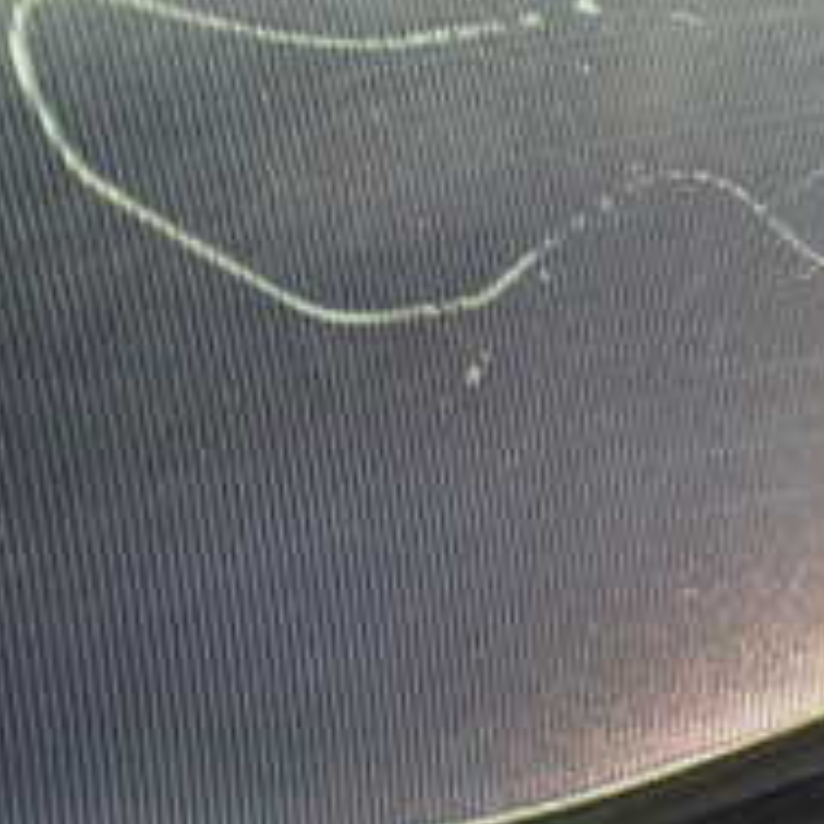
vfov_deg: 20.5
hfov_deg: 20.3
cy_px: 209
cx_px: 724
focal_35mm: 84
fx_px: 2262
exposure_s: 1/60
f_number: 2.3
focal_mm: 5.4
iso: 800
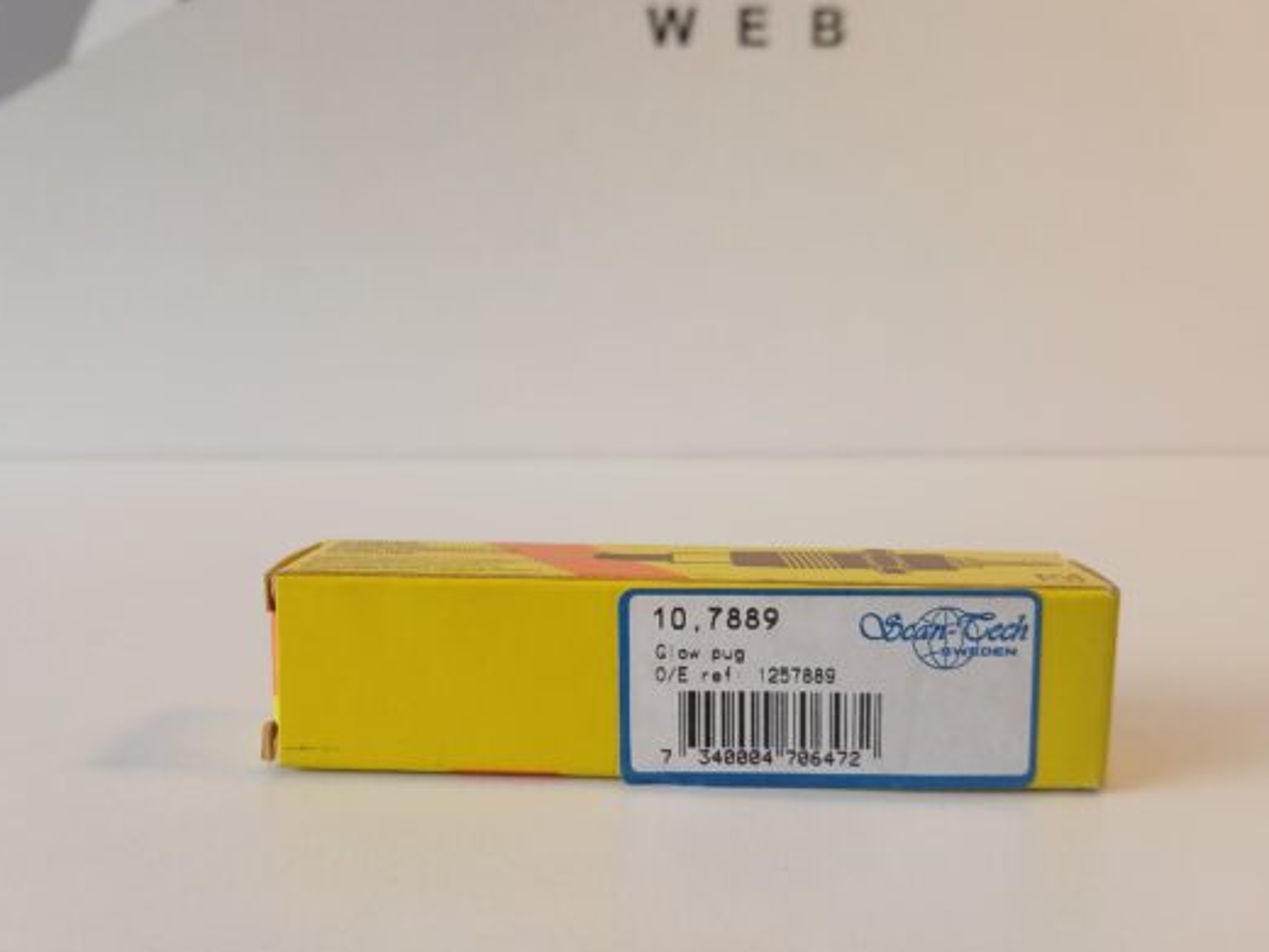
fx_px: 1100
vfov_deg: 46.8
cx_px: 622
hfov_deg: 60.0
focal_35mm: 30
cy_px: 464
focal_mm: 3.98
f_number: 1.8
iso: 40
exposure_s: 1/50
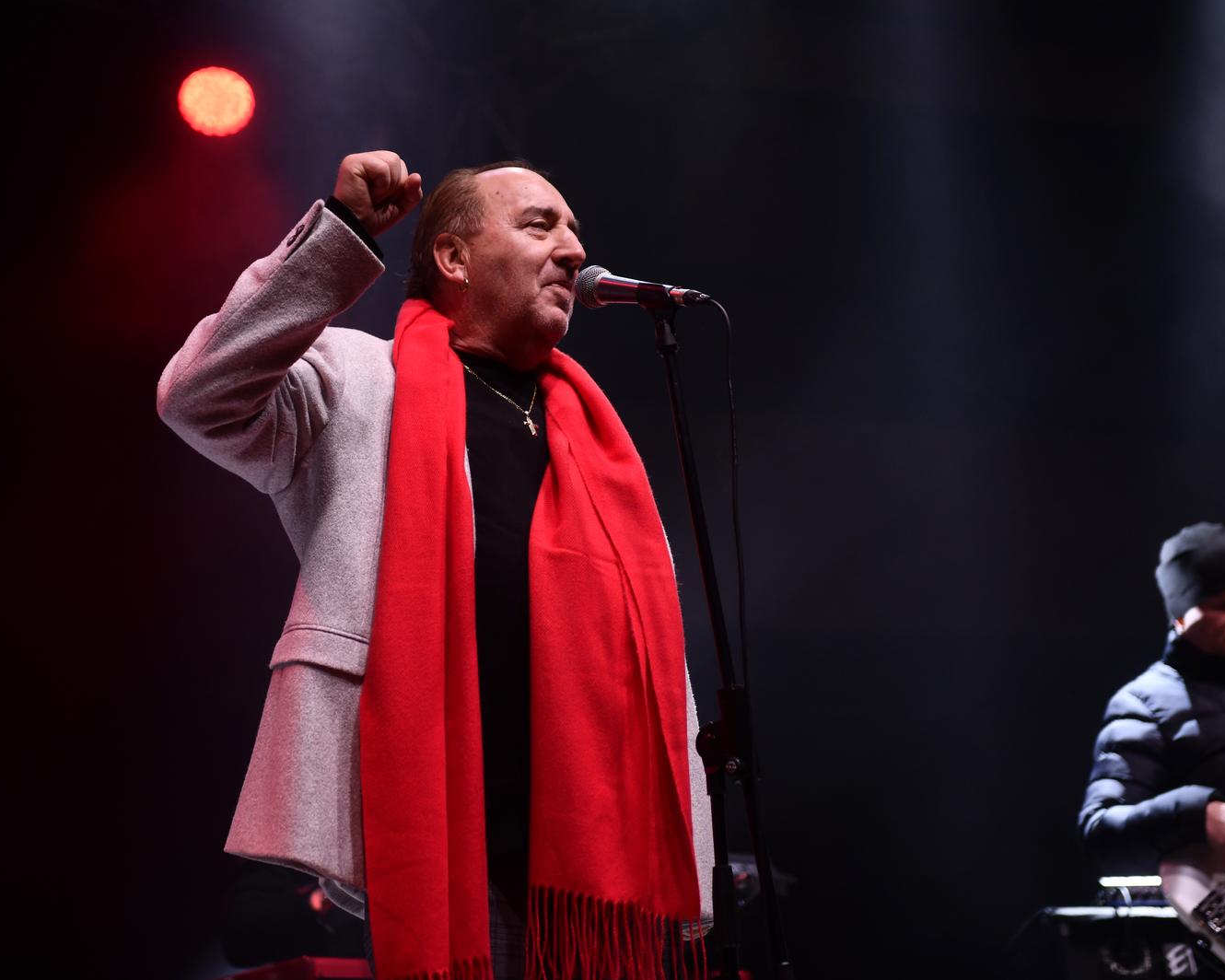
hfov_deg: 27.1
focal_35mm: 70
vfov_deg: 21.9
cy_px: 490
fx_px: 2538
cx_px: 670
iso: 640
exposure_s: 1/400
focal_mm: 62
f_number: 2.8
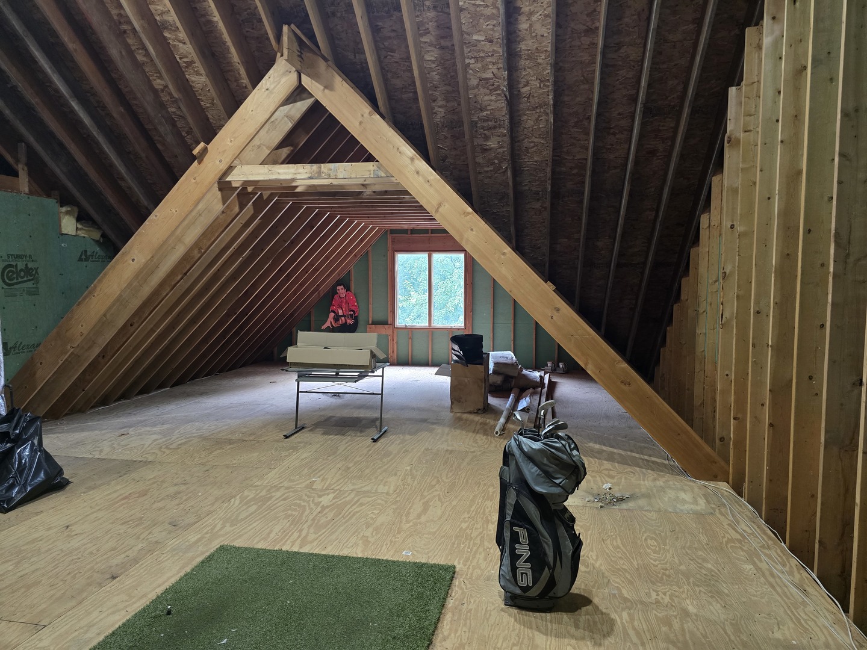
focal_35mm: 23
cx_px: 434
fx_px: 576
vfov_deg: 58.9
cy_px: 325
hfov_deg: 73.9
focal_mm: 6.3
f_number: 1.7
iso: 640
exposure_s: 1/60
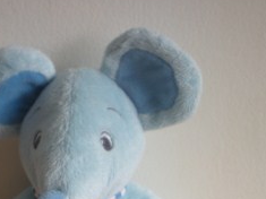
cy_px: 282
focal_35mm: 84
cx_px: 78
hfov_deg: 23.1
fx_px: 645
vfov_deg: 16.3
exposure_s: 1/67.2
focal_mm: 6.3
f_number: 3.1
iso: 64
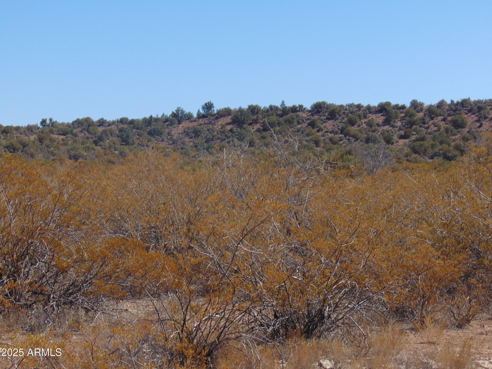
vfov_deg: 11.1
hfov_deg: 14.8
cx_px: 246
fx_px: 1890
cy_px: 184
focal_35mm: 133
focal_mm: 23.9
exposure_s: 1/200
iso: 80
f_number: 10.3
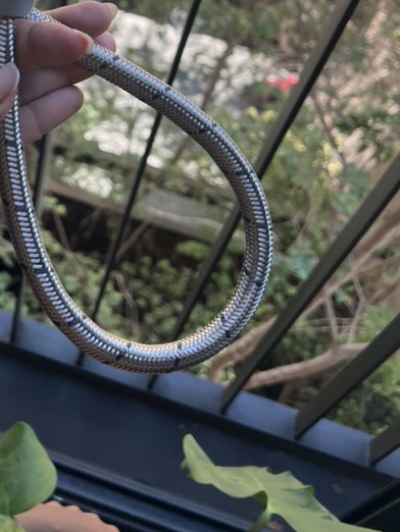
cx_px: 74
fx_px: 785
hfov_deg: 27.9
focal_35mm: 51
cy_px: 60
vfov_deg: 35.4
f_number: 1.5
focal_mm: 5.7
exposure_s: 1/387
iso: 50
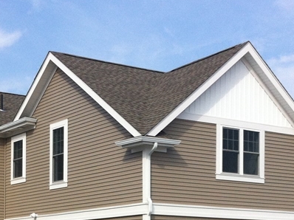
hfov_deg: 21.8
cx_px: 121
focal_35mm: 90
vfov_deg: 15.9
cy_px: 243
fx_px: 764
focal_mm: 3.85
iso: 80
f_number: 2.8
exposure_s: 1/1508
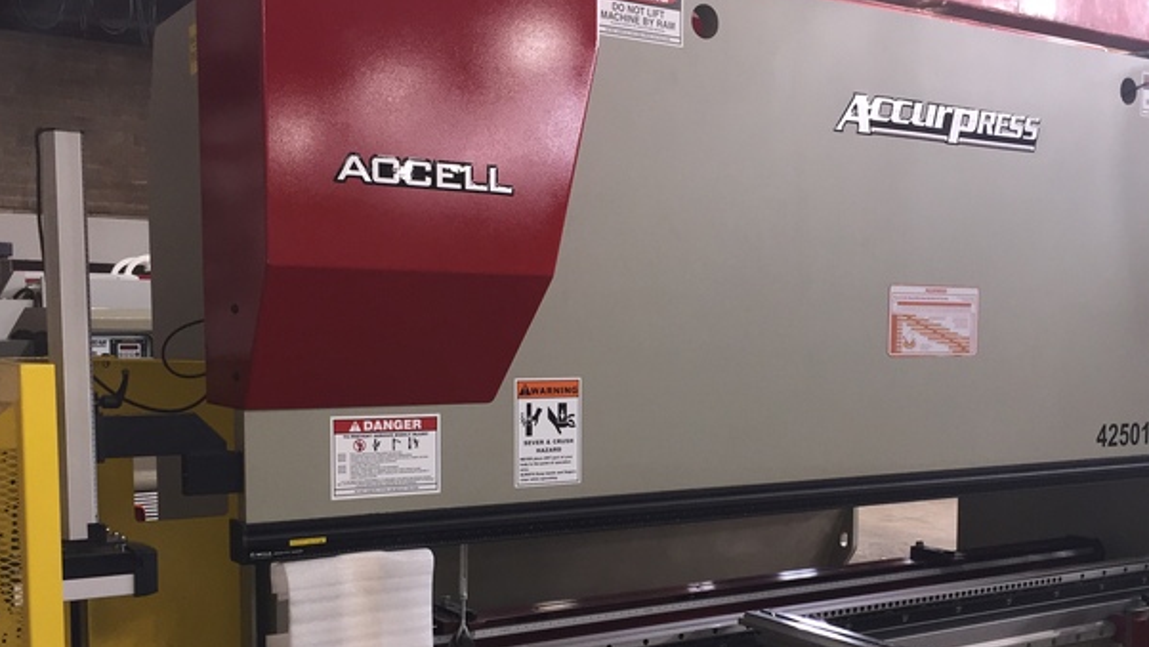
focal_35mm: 42
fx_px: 1280
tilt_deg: -5.3
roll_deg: -1.0
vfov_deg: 28.1
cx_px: 651
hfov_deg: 48.2
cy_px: 462
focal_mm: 4.15
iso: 125
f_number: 2.2
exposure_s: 1/30
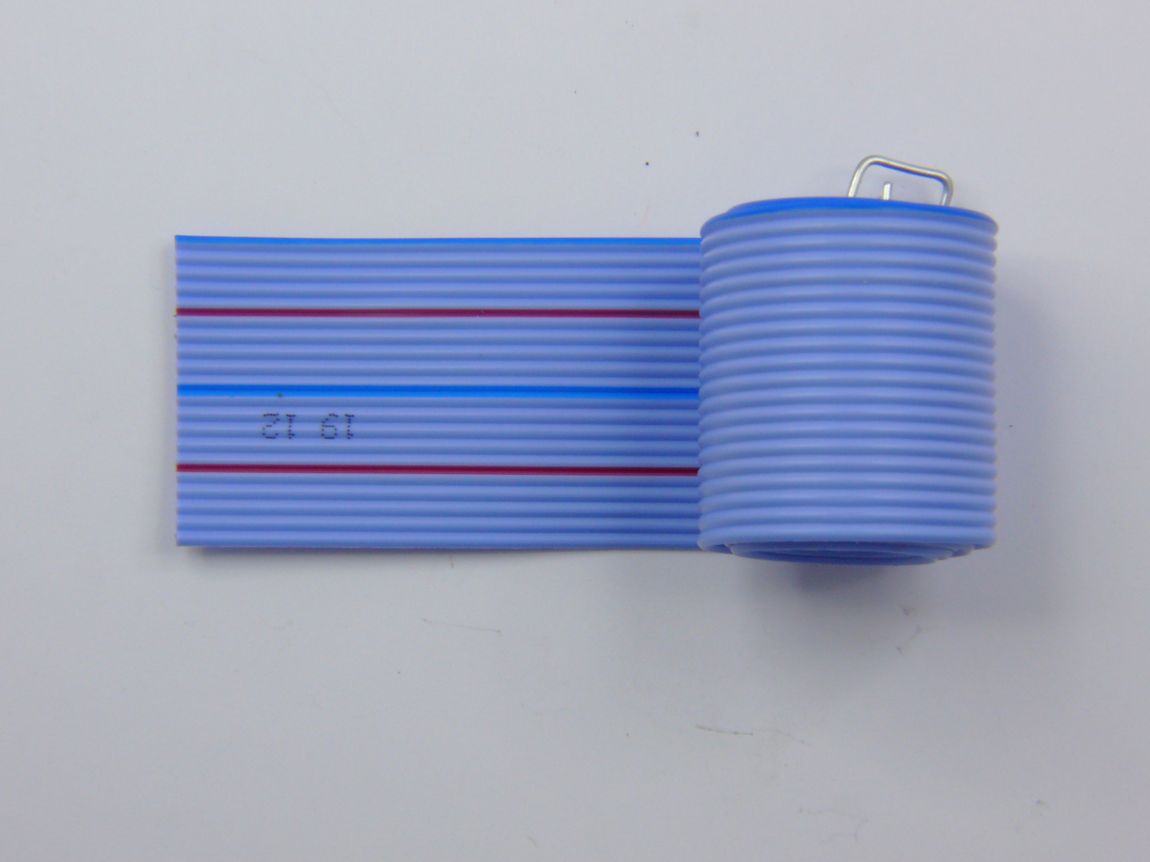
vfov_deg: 20.2
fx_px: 2425
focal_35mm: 73
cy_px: 401
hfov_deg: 26.7
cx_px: 589
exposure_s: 1/30
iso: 100
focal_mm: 14.4
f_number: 10
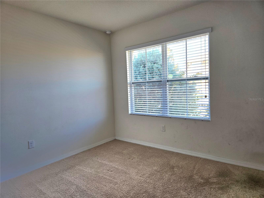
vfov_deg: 58.9
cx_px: 132
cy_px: 99
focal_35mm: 23
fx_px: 175
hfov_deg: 73.9
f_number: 1.8
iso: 125
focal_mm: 5.4
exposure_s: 1/208
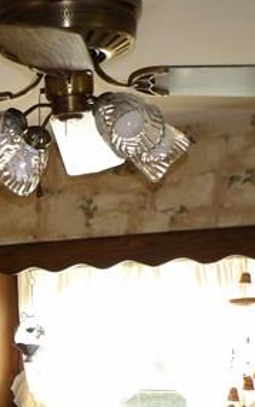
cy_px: 370
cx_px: -144
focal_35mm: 91
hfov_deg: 13.4
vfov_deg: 22.2
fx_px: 1011
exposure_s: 1/33
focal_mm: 4.3
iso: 200
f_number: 2.8
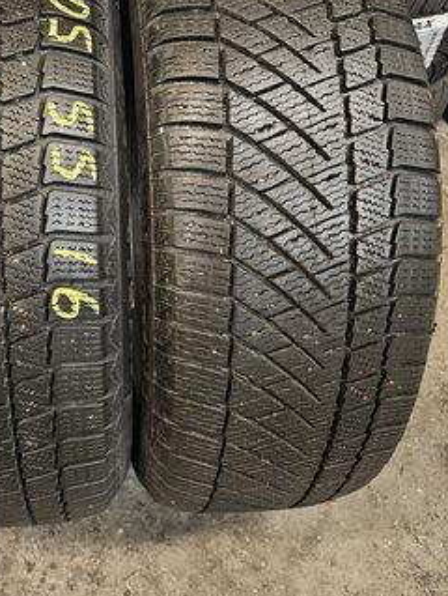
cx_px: 117
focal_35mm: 36
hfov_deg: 38.8
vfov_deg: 50.6
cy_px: 209
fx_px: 620
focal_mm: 5.4
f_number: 1.8
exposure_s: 1/25
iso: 640
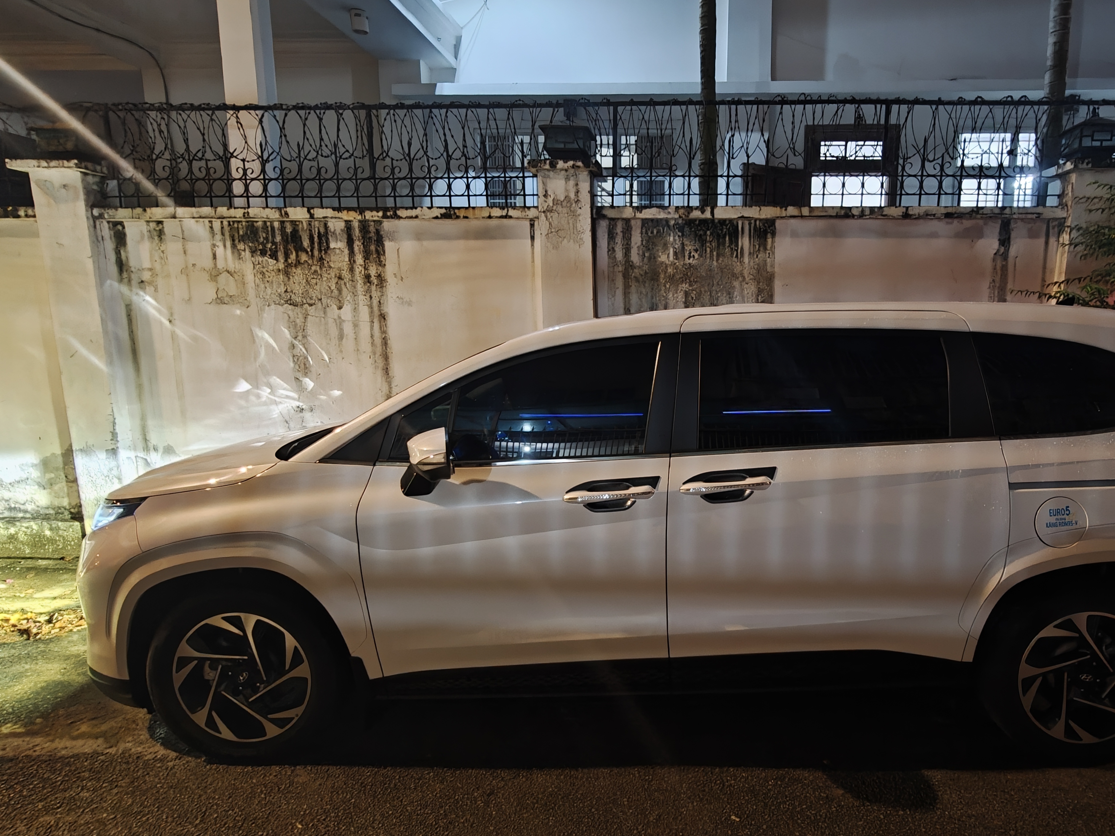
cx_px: 681
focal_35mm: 21
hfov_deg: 77.9
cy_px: 430
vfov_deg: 63.4
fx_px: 676
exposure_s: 1/14
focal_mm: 2.3
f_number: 2
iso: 4000
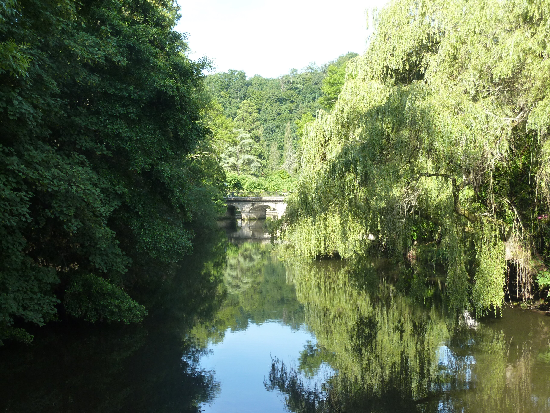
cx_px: 275
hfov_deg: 39.7
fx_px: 763
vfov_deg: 30.3
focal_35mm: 48
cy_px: 206
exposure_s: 1/125
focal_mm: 7.9
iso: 125
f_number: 4
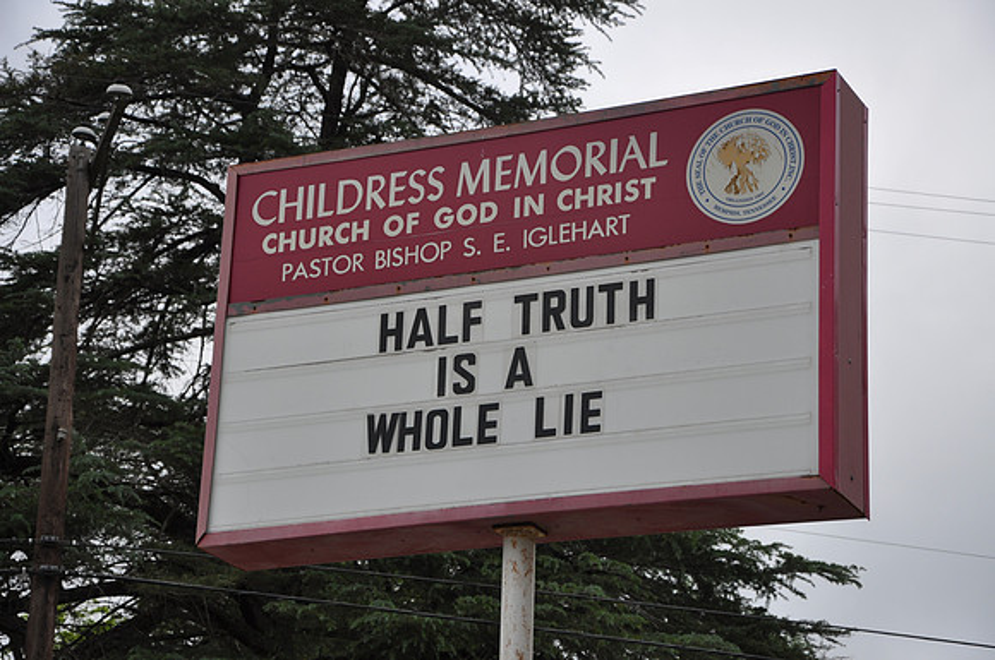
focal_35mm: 99
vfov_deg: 13.8
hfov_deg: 20.6
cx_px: 498
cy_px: 330
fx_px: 2732
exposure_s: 1/200
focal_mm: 66
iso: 200
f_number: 7.1
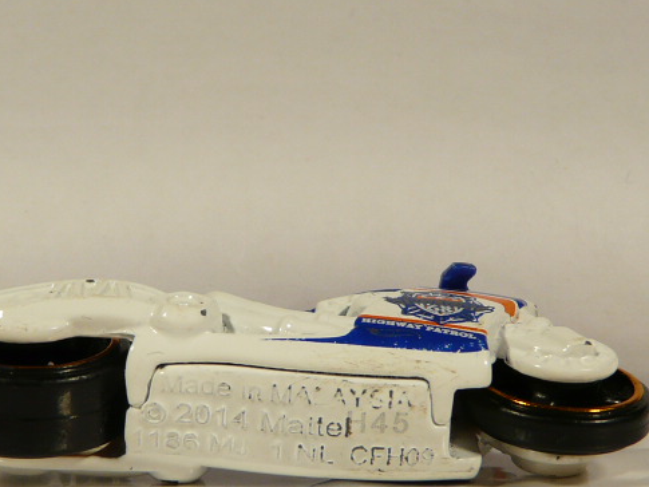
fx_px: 1782
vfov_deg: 15.5
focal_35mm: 95
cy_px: 316
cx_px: 286
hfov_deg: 20.6
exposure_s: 1/100
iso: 100
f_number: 3.2
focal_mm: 7.4
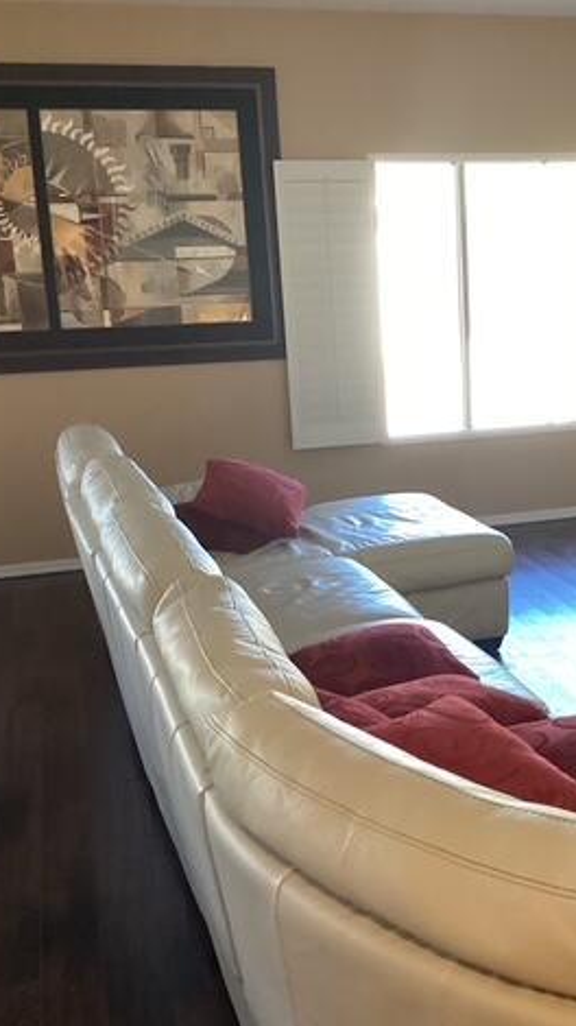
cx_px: 493
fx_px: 1250
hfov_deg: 25.3
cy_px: 520
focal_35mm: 46
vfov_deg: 44.6
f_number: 2.4
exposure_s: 1/40
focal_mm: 3.3
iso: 250
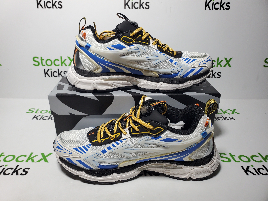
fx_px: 201
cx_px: 134
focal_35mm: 26
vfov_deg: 53.1
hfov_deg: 67.3
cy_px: 100
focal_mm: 4.3
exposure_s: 1/197
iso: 50
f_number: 2.4
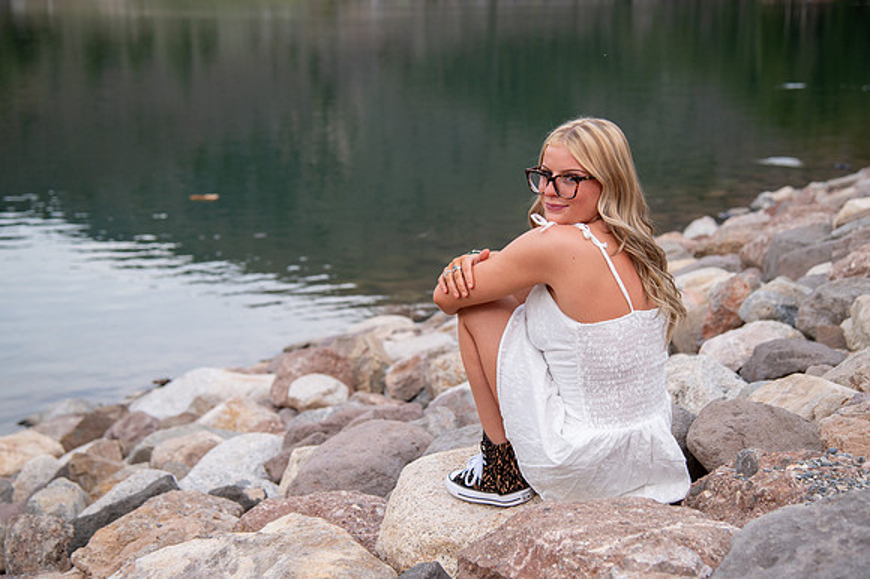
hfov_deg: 35.9
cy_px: 278
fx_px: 1343
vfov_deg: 24.3
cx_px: 442
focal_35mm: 56
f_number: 4
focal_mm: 52
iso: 640
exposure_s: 1/500
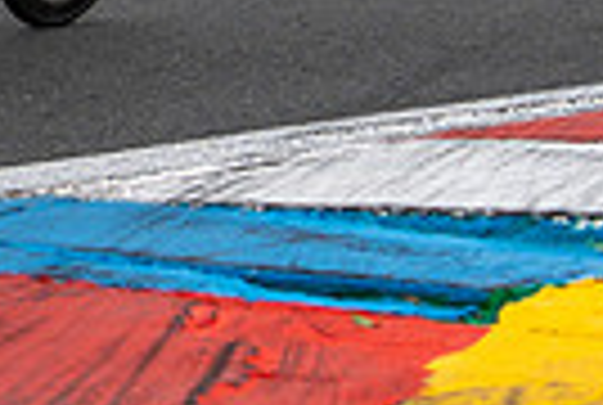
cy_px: -156
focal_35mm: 173
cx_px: -470
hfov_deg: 11.1
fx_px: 2904
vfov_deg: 7.9
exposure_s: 1/1000
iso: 100
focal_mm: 24
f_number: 3.5
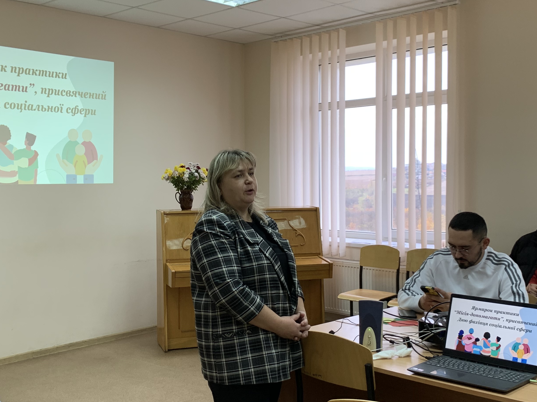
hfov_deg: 43.7
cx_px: 231
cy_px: 206
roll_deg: -0.3
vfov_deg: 33.6
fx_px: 667
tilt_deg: -0.4
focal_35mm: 43
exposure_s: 1/50
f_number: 1.8
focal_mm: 4.25
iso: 64
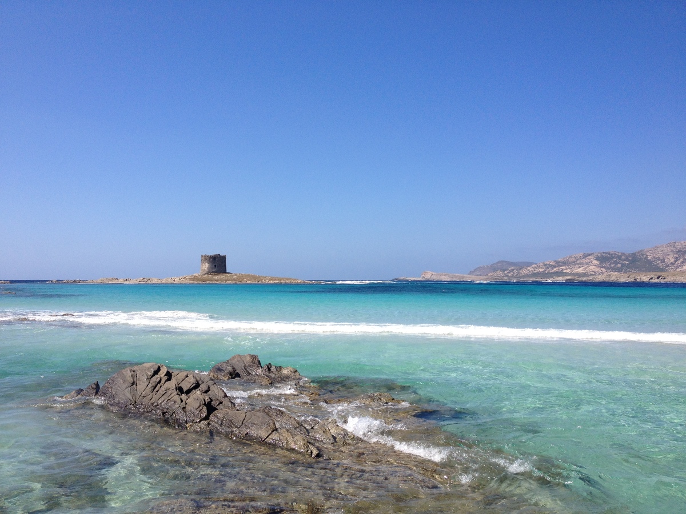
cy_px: 257
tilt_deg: +0.0
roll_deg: +0.2
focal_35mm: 35
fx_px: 694
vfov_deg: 40.7
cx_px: 343
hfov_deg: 52.6
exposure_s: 1/2208
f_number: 2.4
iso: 50
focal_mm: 4.28
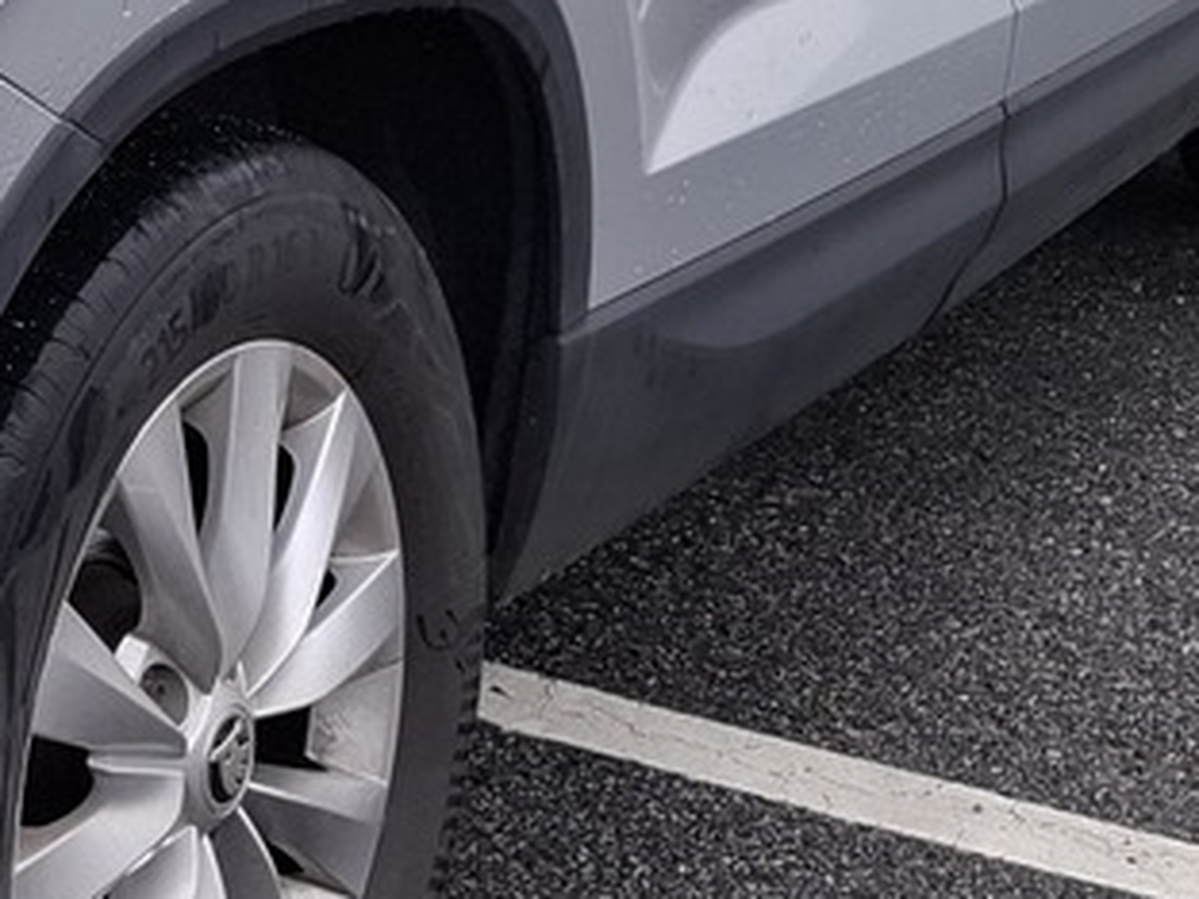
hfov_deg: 16.8
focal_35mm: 106
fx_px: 3672
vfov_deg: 13.7
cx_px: -596
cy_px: -81
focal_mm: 5.54
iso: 50
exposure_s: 1/163
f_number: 1.8
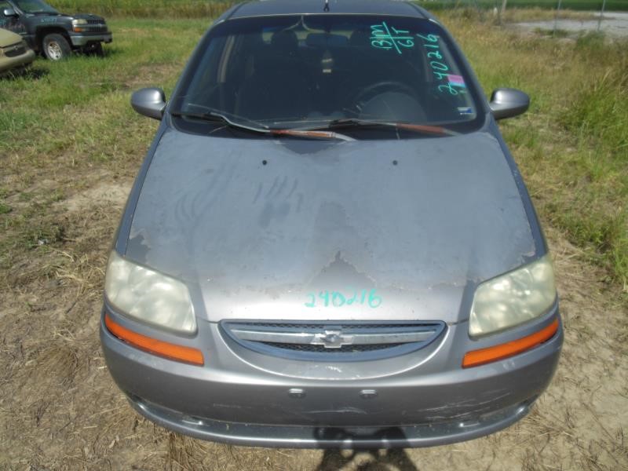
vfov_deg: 54.9
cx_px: 314
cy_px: 236
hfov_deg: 69.4
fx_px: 454
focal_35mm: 25
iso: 125
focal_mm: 4.5
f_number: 6.4
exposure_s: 1/640
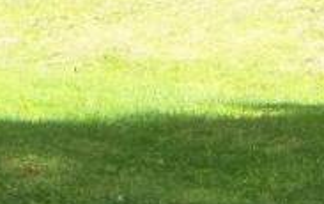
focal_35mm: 213
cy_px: -242
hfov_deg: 9.8
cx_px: 161
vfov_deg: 6.0
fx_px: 1884
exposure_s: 1/320
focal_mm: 7.5
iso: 80
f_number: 2.8
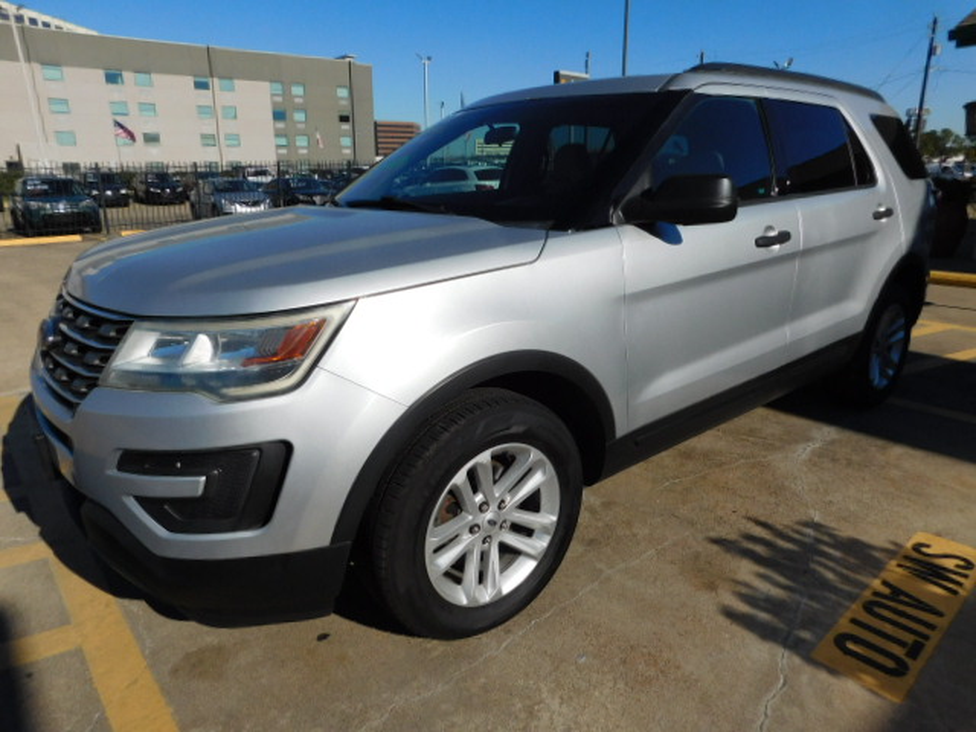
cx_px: 488
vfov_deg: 58.9
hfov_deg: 73.9
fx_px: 648
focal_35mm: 23
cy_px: 366
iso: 125
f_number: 6
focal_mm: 4
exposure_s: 1/1000
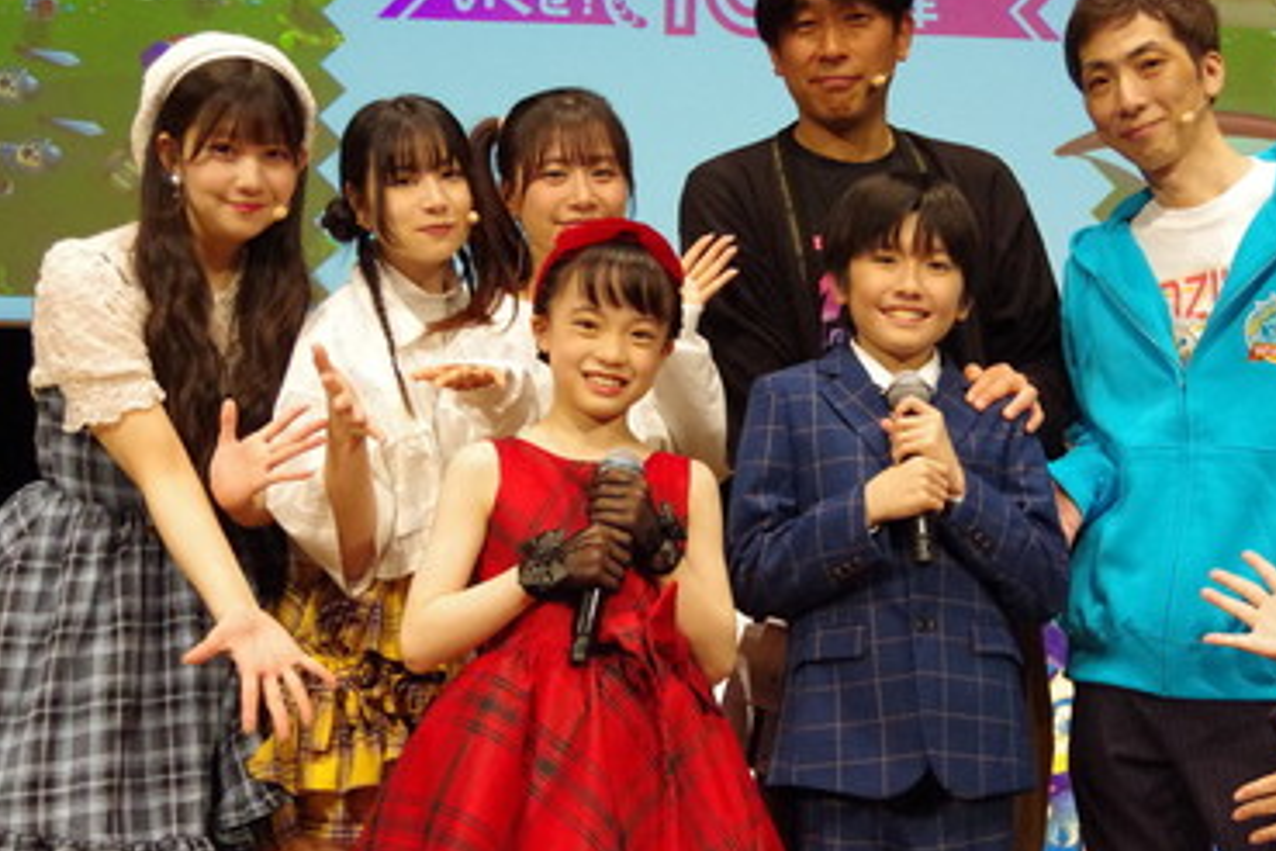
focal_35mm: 50
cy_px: 479
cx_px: 826
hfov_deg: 39.2
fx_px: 1772
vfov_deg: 27.0
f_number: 5.6
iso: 3200
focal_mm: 24
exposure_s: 1/500
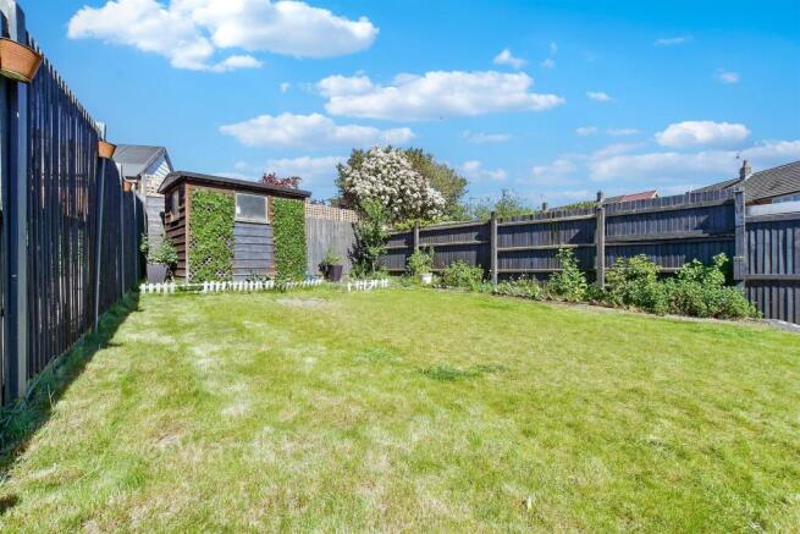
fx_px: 333
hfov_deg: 100.4
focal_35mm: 15
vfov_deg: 77.4
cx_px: 400
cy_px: 267
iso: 160
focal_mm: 10
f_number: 8
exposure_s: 1/400
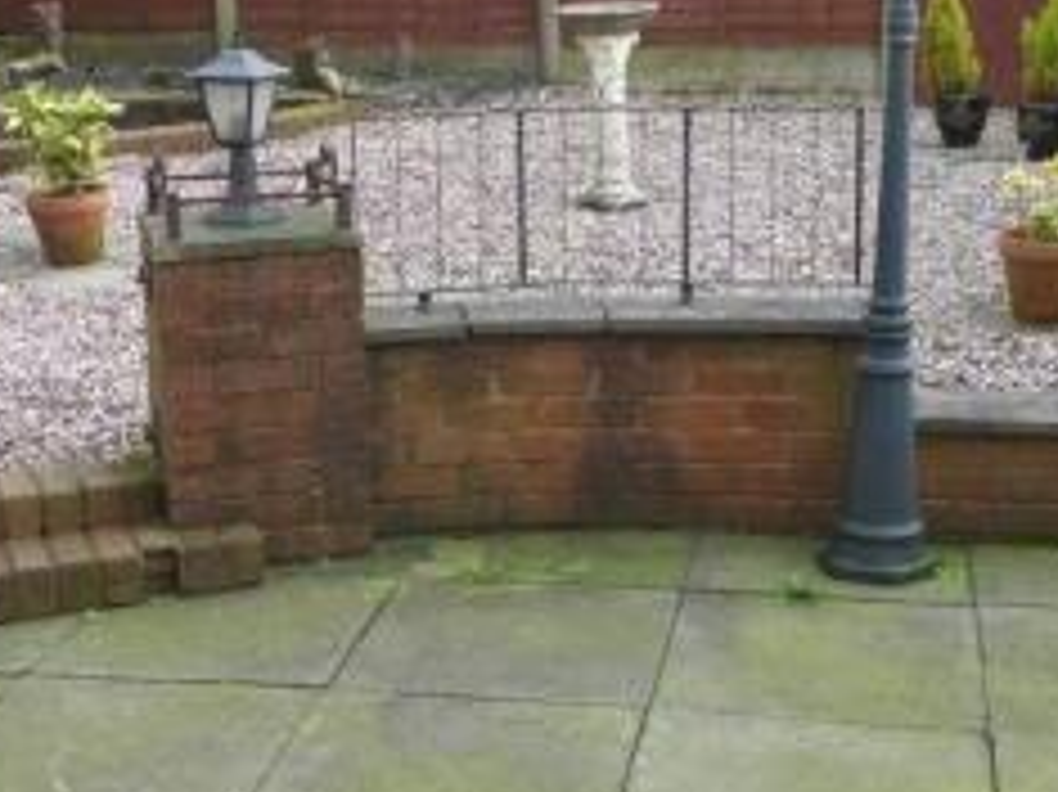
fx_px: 1894
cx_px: 524
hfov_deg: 31.2
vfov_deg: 23.6
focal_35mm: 62
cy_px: 367
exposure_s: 1/320
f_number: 3.3
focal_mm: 4.1
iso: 400
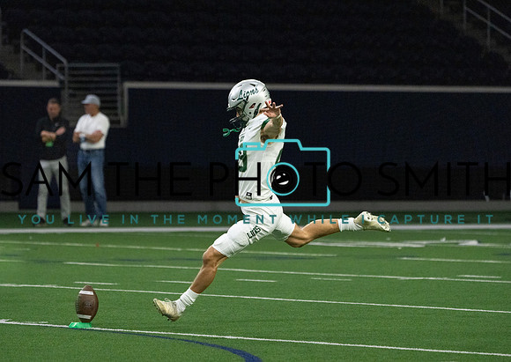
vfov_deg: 4.7
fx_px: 4451
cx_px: 245
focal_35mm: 307
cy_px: 181
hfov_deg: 6.6
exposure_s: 1/1000
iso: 8000
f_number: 5.6
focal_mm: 288
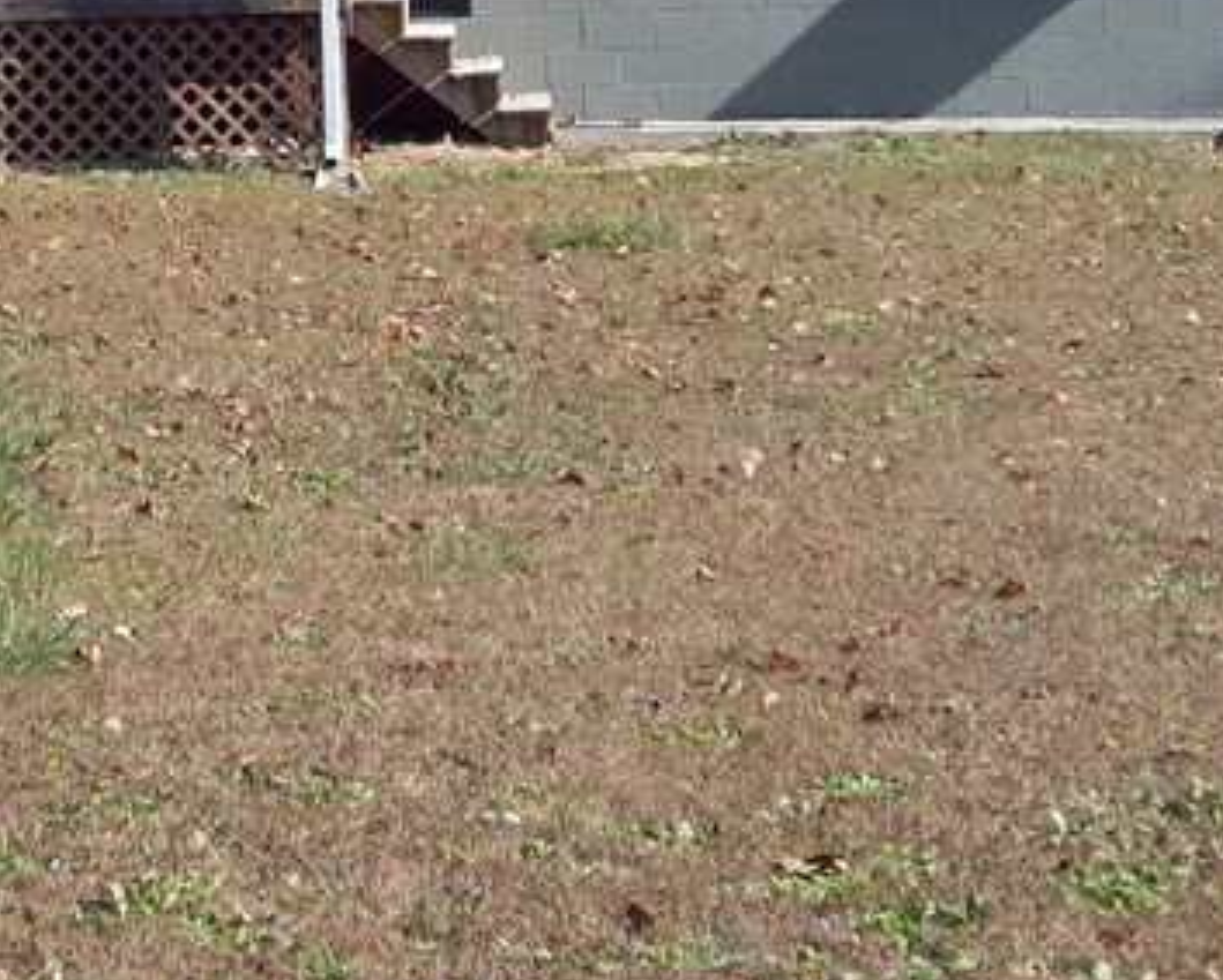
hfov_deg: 14.3
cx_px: 104
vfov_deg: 11.3
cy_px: -305
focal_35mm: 133
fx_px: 4818
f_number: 4.58
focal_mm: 8.3
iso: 64
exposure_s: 1/250
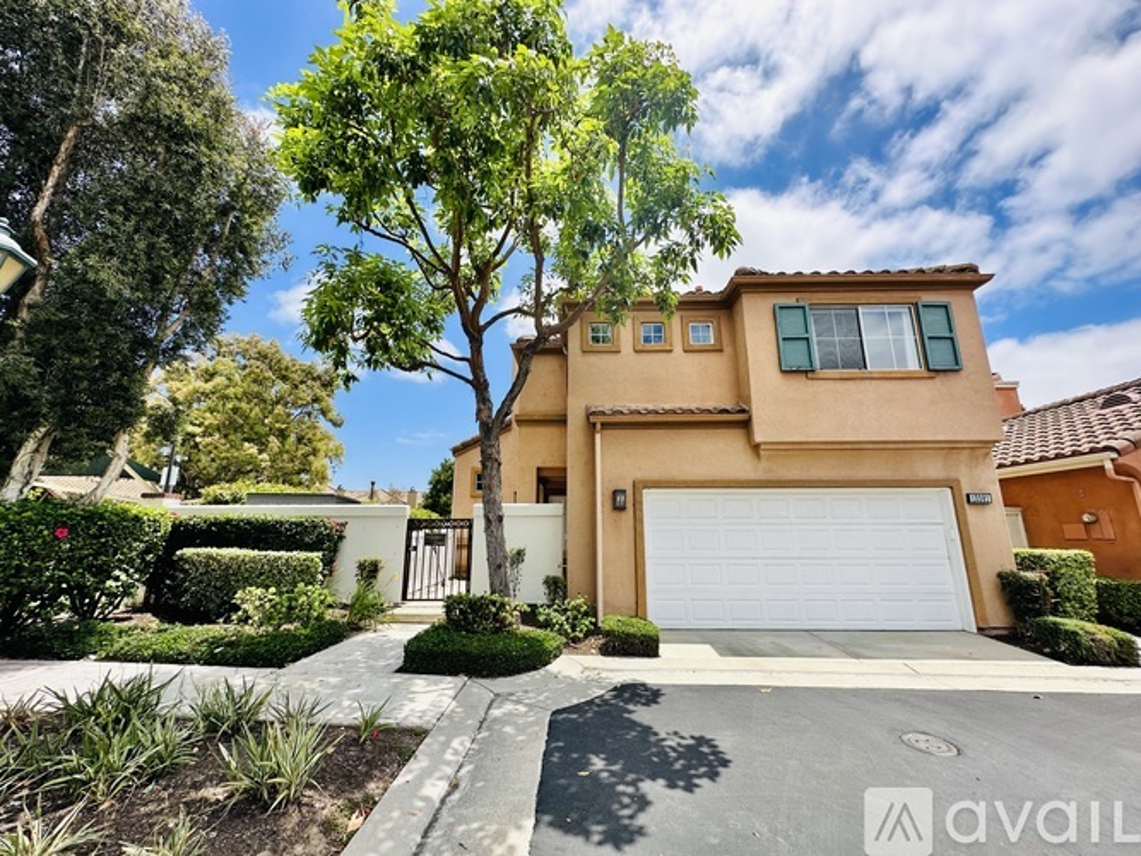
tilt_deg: +12.8
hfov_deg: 102.1
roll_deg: -0.3
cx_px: 570
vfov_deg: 85.7
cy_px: 428
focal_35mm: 14
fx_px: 461
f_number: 2.2
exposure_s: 1/1825
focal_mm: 2.22
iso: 50
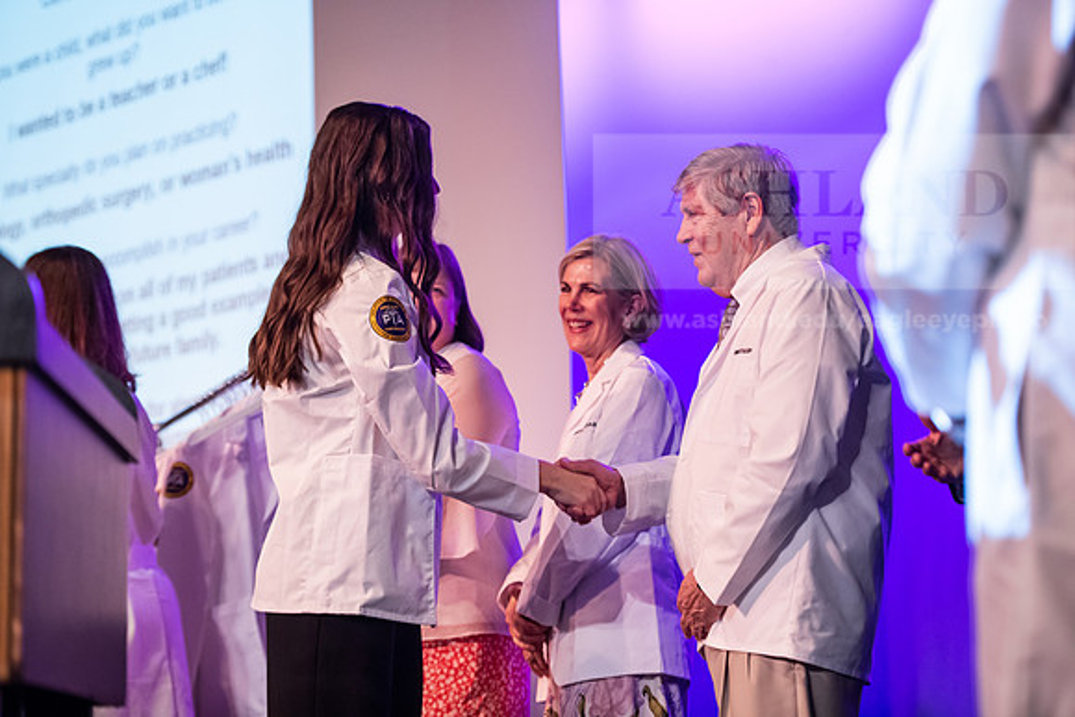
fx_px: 2837
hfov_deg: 21.5
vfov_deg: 14.4
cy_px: 358
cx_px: 538
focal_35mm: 95
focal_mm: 95
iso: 4000
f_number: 3.2
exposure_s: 1/200
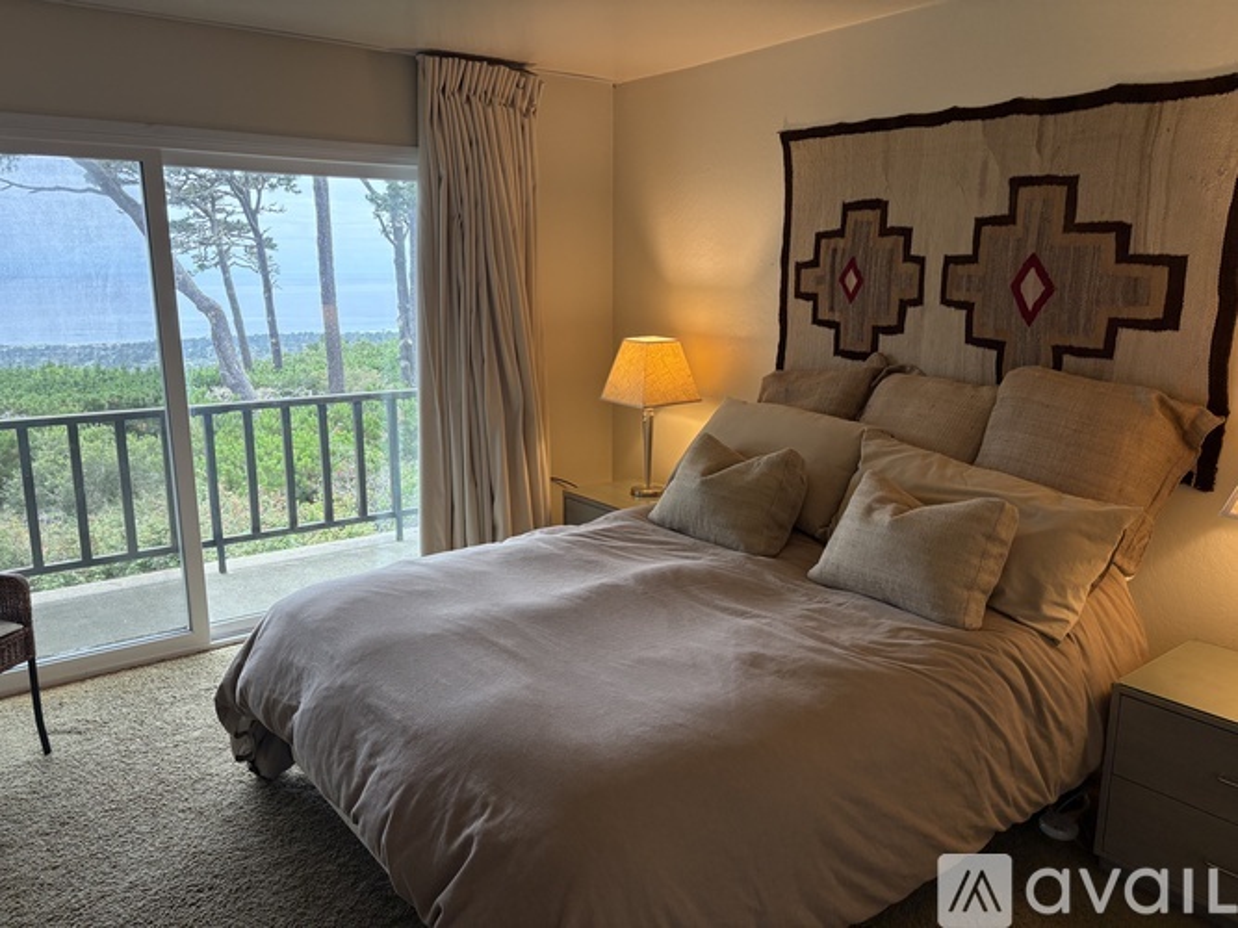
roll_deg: +0.4
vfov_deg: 53.0
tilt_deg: -11.6
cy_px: 464
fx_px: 930
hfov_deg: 67.3
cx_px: 619
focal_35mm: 26
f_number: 1.6
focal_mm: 5.96
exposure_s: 1/120
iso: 160
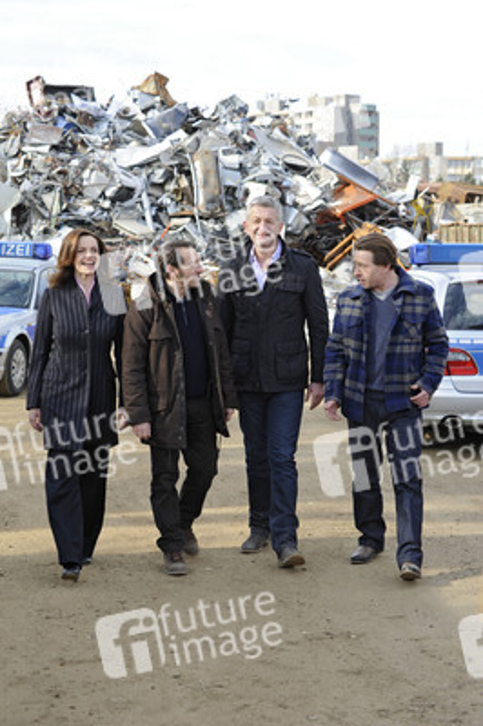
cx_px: 242
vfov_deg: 25.4
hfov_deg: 17.0
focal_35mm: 80
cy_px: 363
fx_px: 1613
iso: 320
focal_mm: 80
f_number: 8
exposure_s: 1/250
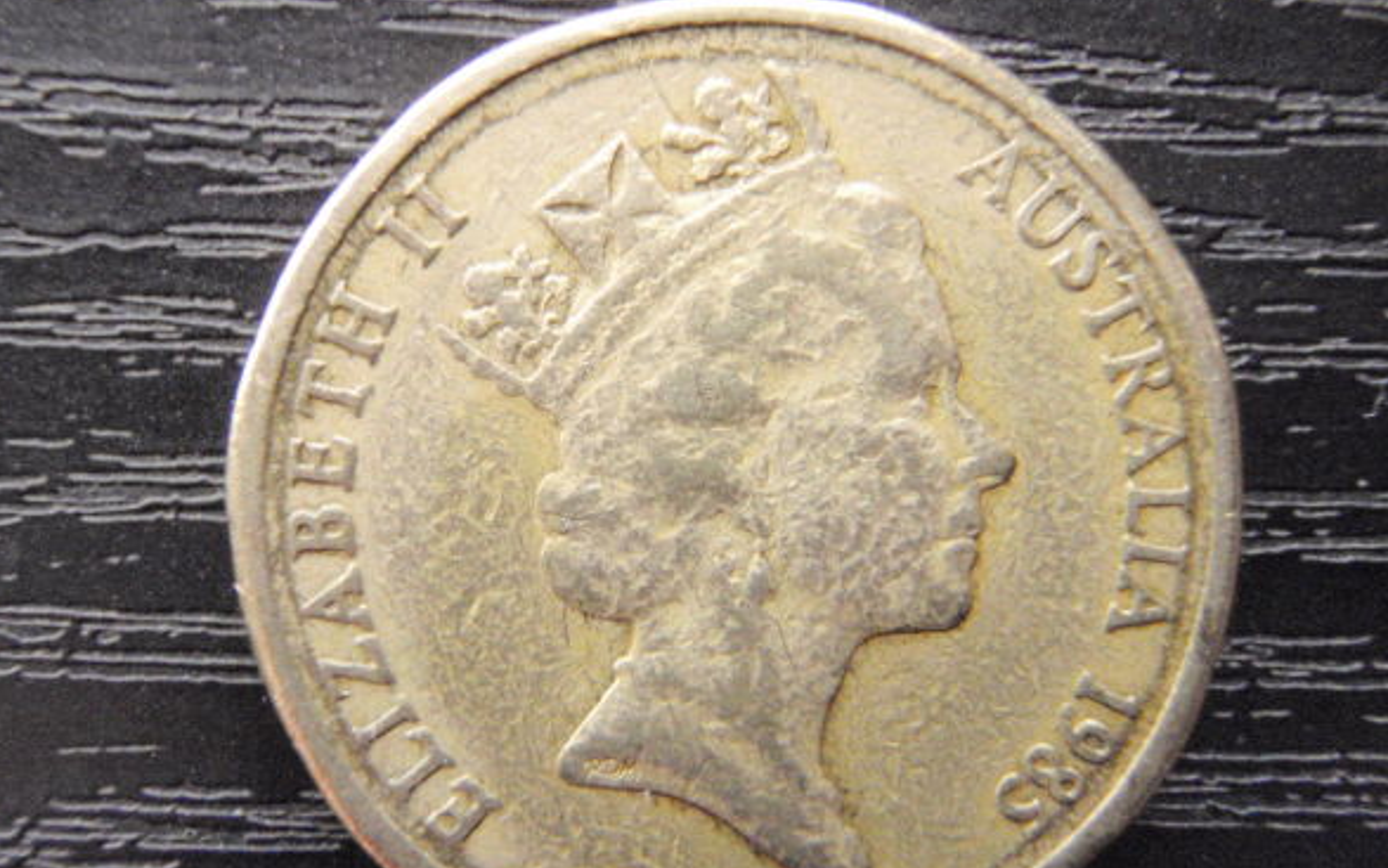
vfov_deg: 32.7
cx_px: 683
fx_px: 1475
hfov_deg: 50.4
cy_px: 497
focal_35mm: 39
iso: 800
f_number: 4.1
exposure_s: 1/50
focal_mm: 6.53
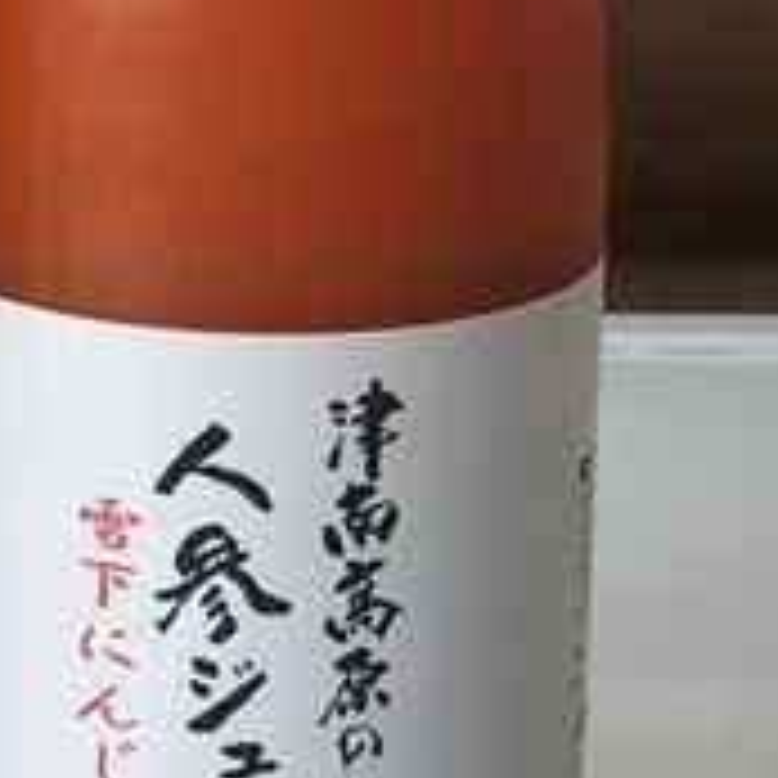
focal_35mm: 129
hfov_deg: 13.3
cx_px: -88
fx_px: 3280
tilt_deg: -16.1
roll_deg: +0.9
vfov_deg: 13.5
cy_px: 146
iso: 25
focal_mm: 3.3
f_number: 2.4
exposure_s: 1/198
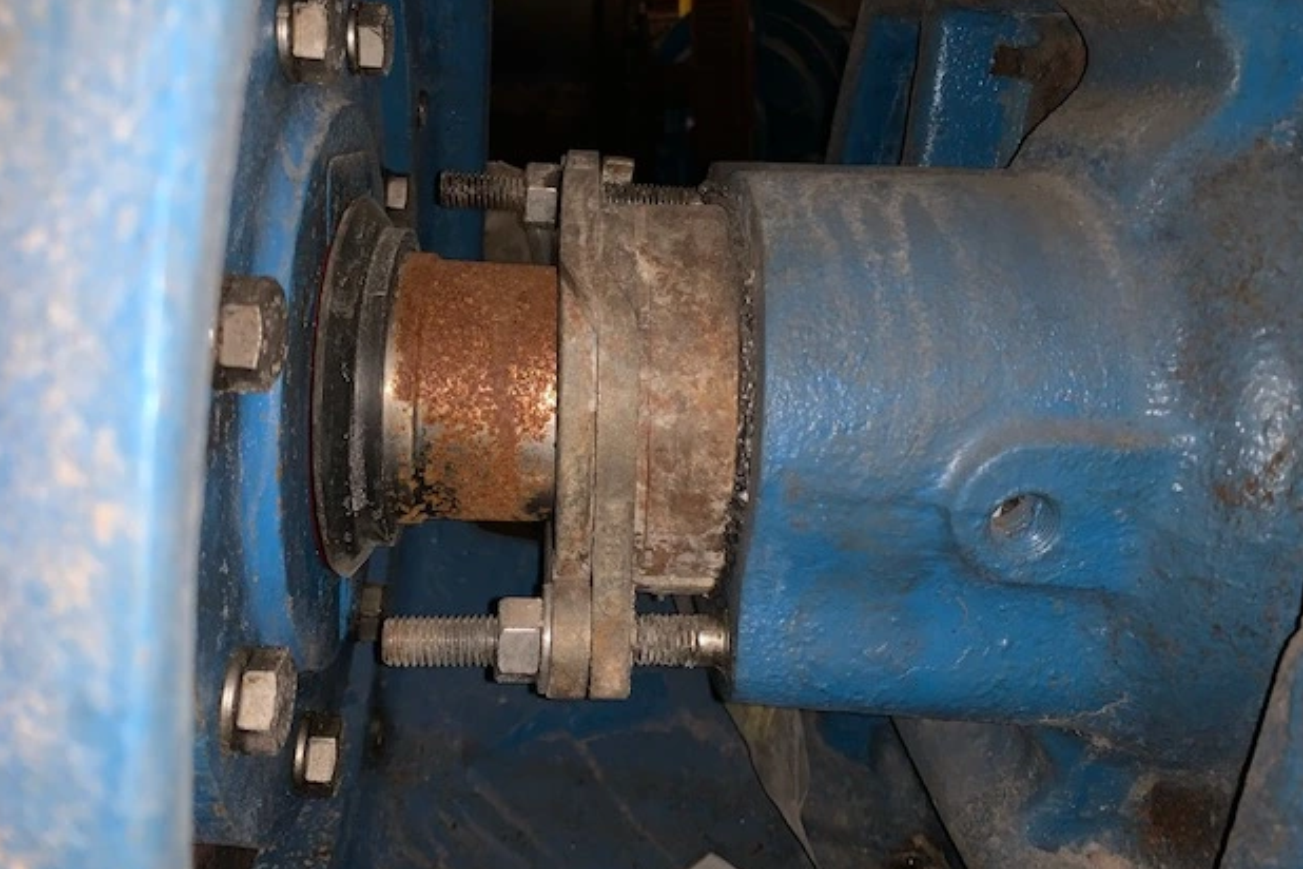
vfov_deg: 46.3
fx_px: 1013
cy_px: 386
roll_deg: +3.4
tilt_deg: -17.6
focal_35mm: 28
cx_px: 664
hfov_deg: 65.5
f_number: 1.8
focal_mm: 4.25
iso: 40
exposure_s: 1/48
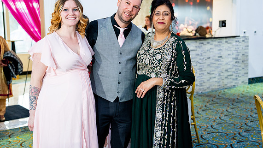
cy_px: 60
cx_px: 132
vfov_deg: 24.4
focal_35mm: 49
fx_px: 342
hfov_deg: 42.1
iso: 1600
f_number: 2.8
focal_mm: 46
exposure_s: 1/125
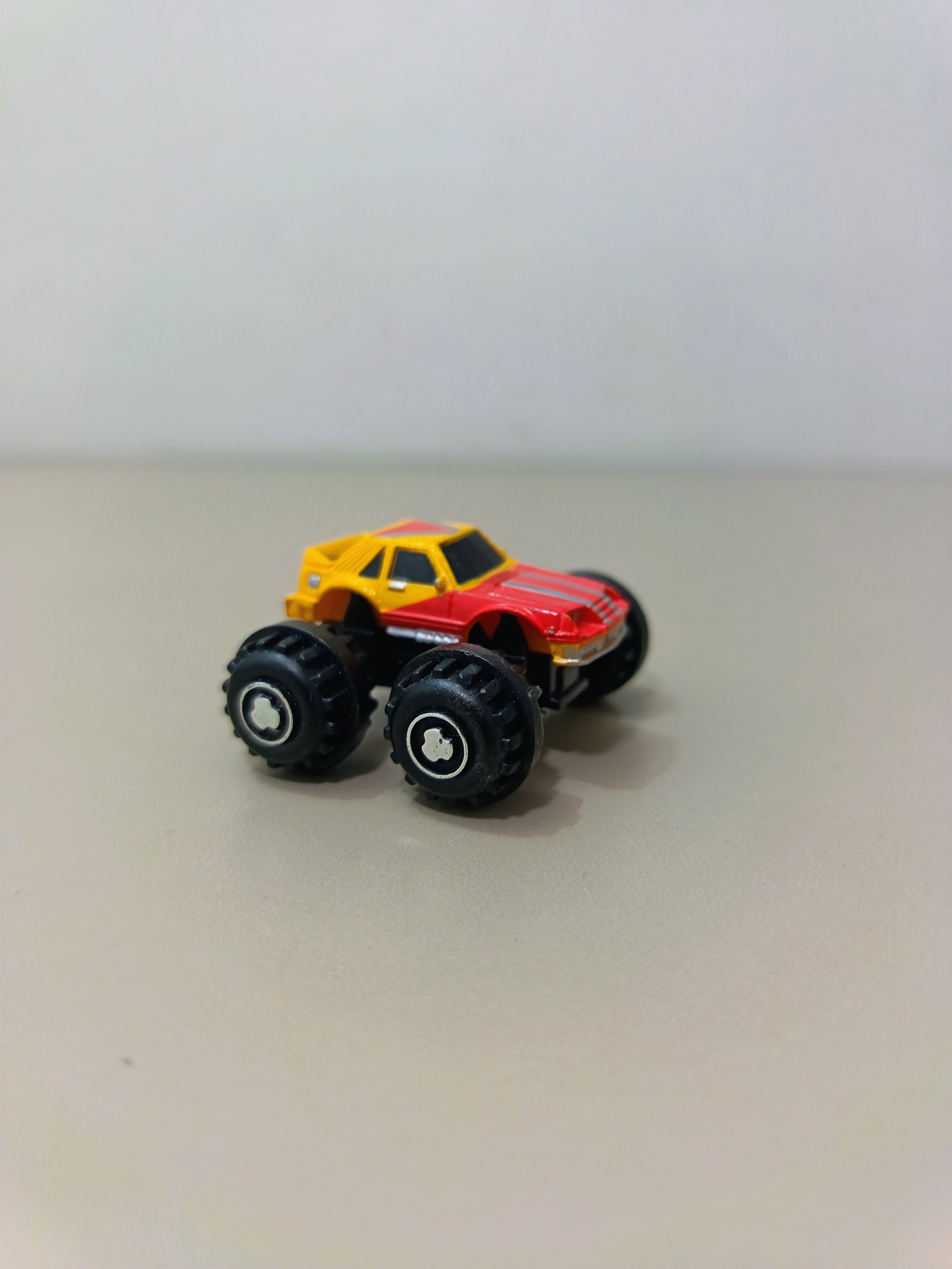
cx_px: 476
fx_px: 880
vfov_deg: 71.6
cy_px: 634
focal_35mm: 24
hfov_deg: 56.8
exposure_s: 1/33.3
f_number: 1.75
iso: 2579
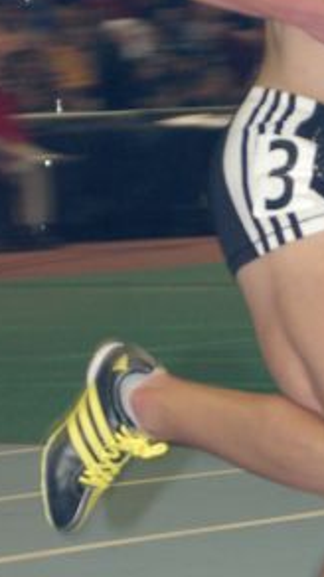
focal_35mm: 344
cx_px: 419
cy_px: 168
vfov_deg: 6.3
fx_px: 5260
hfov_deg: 3.5
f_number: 6.3
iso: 800
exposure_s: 1/125
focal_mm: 80
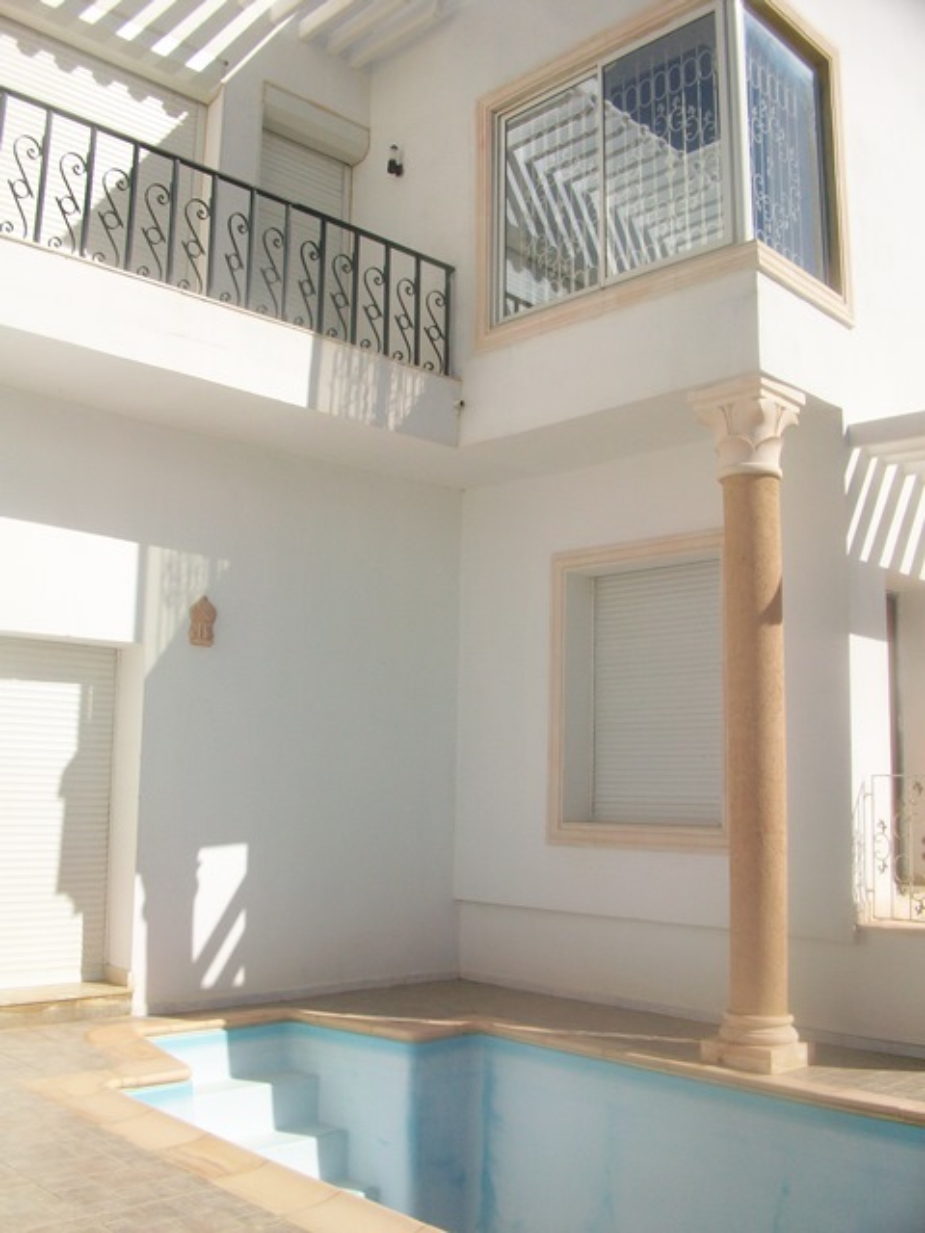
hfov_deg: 44.2
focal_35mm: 32
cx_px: 462
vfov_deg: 56.8
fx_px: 1140
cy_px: 616
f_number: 5.5
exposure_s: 1/640
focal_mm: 5.7
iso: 64
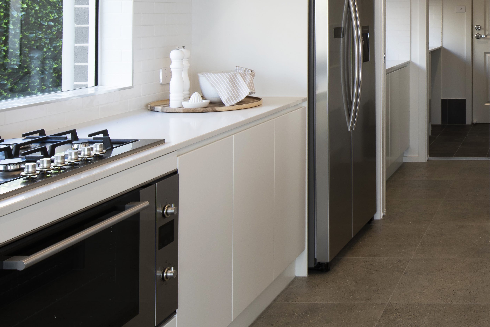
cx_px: 497
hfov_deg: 35.5
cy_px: 28
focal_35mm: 50
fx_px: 681
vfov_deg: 26.1
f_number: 13
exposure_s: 1/3
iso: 64
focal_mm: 19
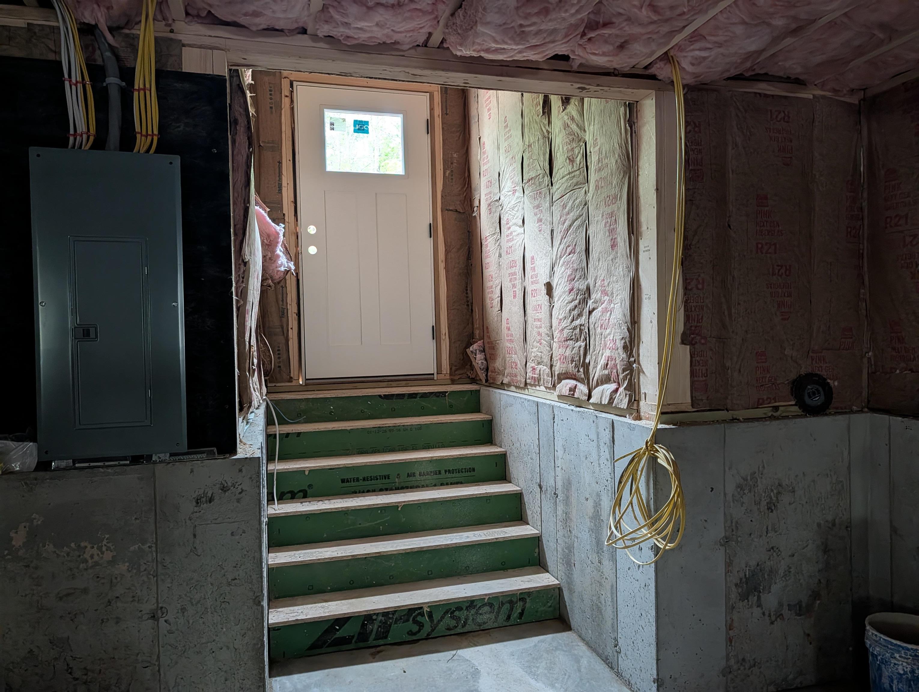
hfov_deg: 71.5
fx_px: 638
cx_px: 460
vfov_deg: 56.9
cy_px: 346
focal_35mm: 24
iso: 666
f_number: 1.68
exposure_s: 1/446
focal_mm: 6.9
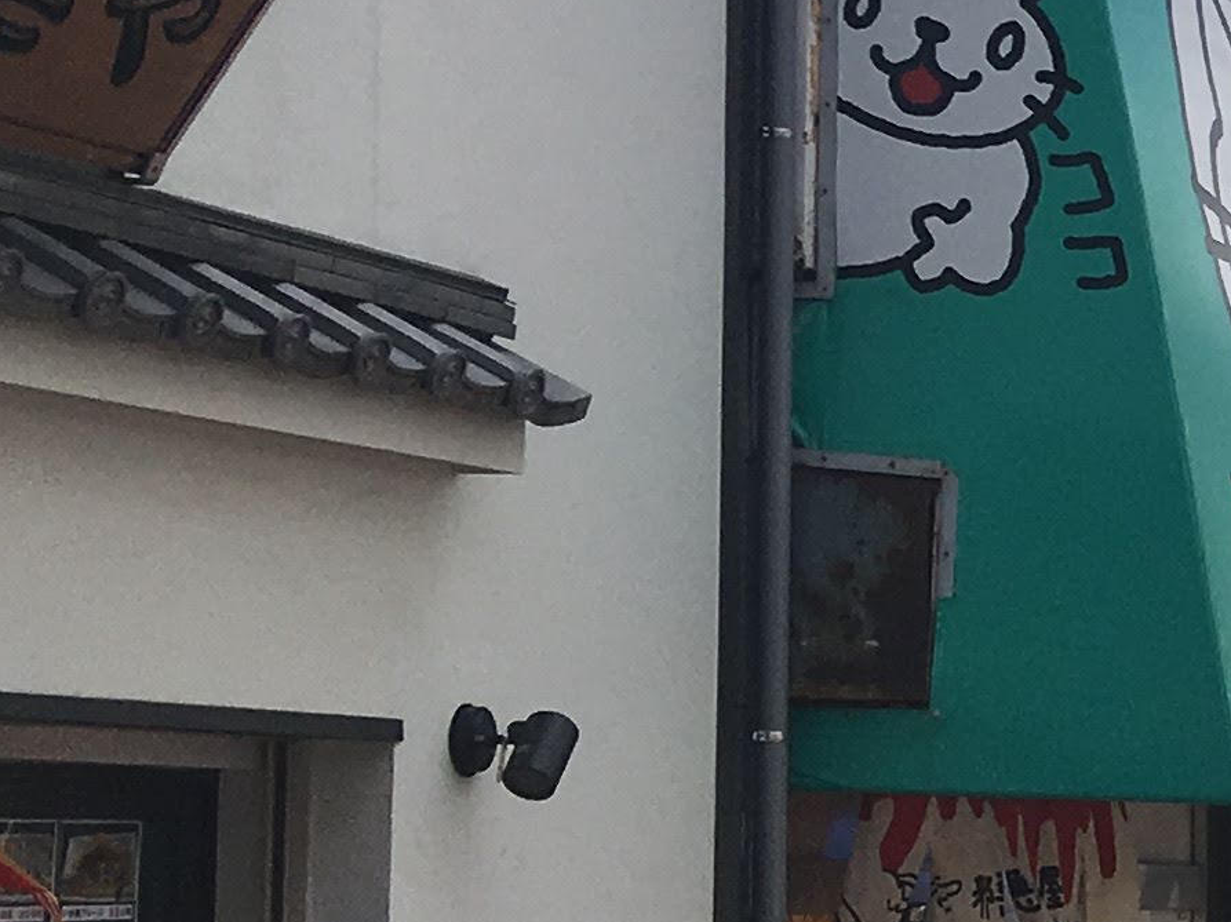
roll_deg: -1.4
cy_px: 700
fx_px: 4657
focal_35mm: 131
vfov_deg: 11.3
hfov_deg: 13.1
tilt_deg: +1.7
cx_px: 2436
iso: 25
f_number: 2.2
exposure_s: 1/1832
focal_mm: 4.15
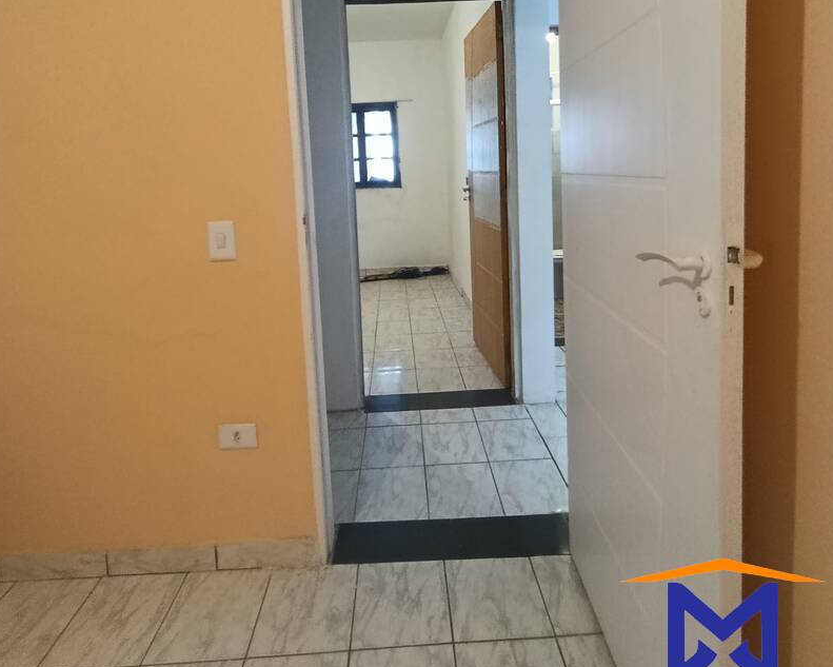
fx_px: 493
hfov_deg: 80.4
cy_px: 212
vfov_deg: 65.9
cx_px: 413
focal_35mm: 20
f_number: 2.2
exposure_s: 1/30
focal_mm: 1.65
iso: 580
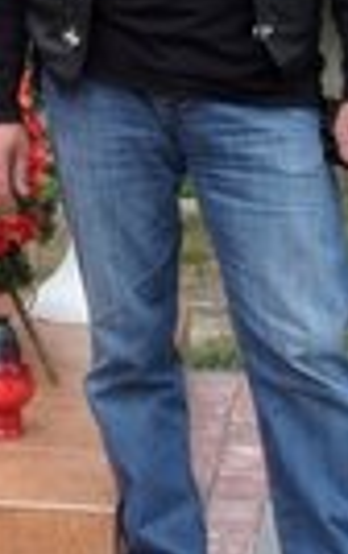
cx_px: -410
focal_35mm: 168
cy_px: 91
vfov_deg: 12.4
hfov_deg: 7.4
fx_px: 2544
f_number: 3.8
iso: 80
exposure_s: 1/350
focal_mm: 8.7
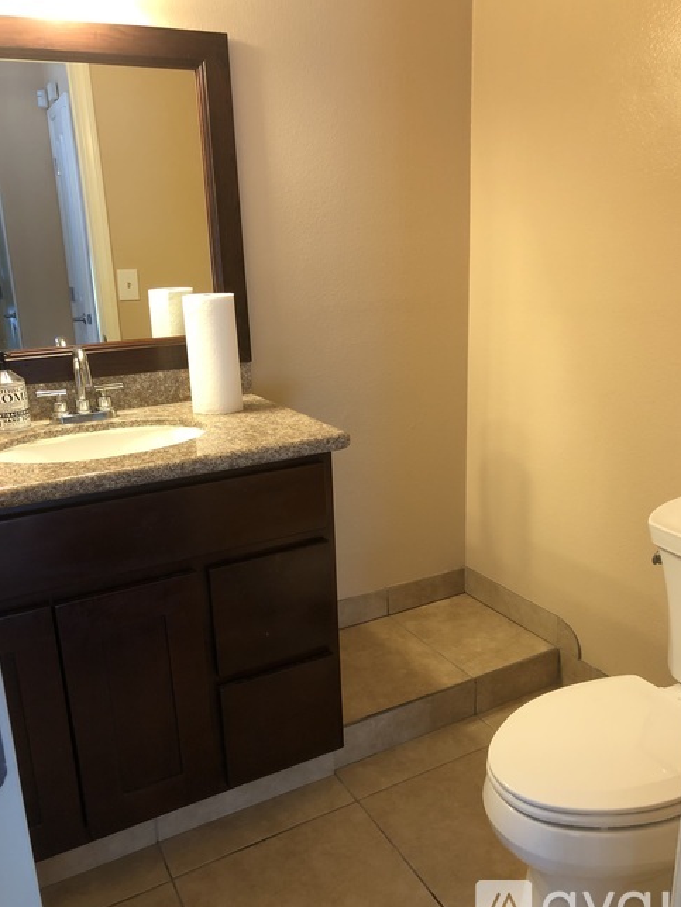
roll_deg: +1.9
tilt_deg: -15.8
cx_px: 351
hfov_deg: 48.2
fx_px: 761
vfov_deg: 61.6
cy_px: 467
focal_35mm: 29
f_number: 1.8
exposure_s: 1/15
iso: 50
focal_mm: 4
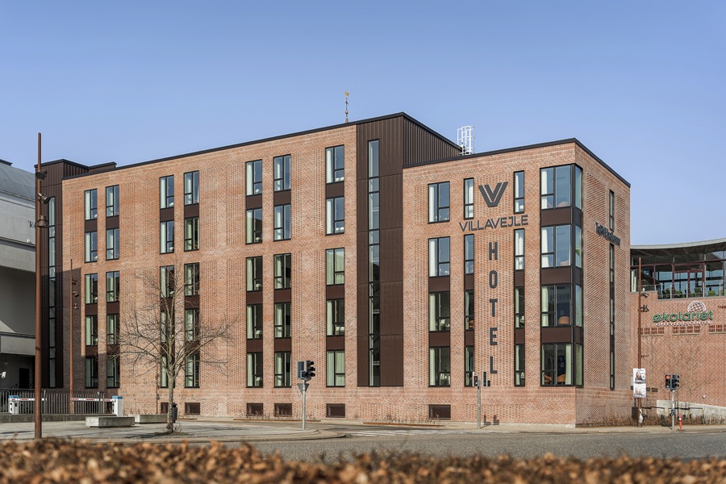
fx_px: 827
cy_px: 242
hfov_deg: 47.4
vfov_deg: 32.6
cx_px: 363
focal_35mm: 41
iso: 100
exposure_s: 1/2000
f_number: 2.8
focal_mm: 41
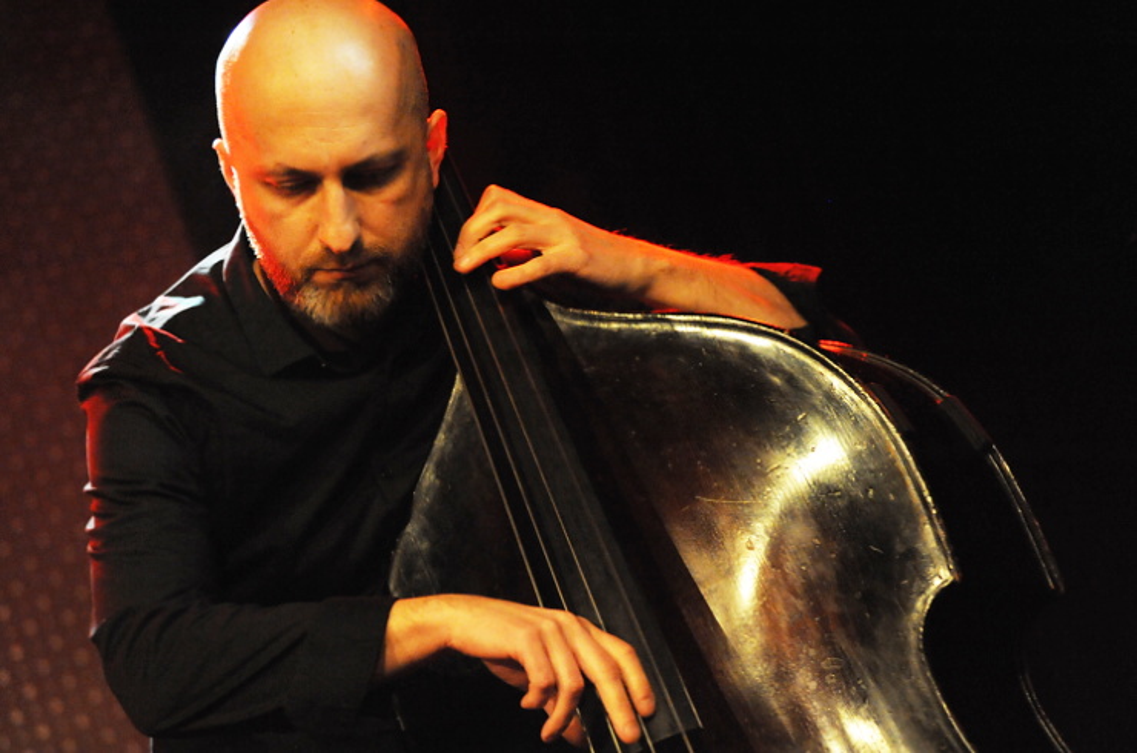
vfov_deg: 12.2
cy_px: 376
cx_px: 568
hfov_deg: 18.3
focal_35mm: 112
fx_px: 3530
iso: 6400
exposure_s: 1/100
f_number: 2.8
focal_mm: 112
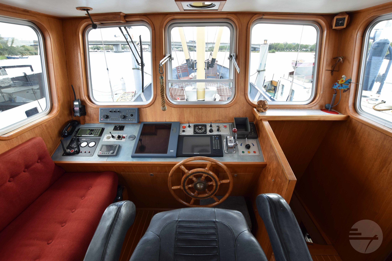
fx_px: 163
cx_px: 196
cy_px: 130
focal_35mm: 15
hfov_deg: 100.4
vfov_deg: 77.3
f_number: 6.3
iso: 100
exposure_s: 1/20
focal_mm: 10
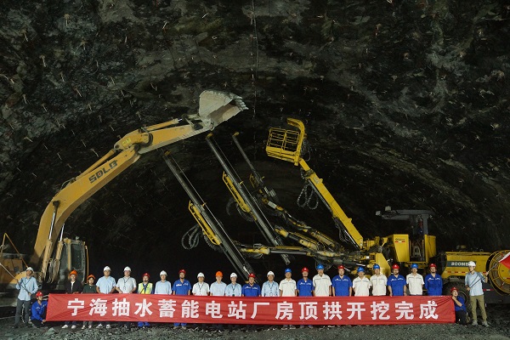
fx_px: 467
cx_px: 255
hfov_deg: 57.2
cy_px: 170
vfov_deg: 40.0
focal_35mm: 33
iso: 1600
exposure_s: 1/60
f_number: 2.8
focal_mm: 22
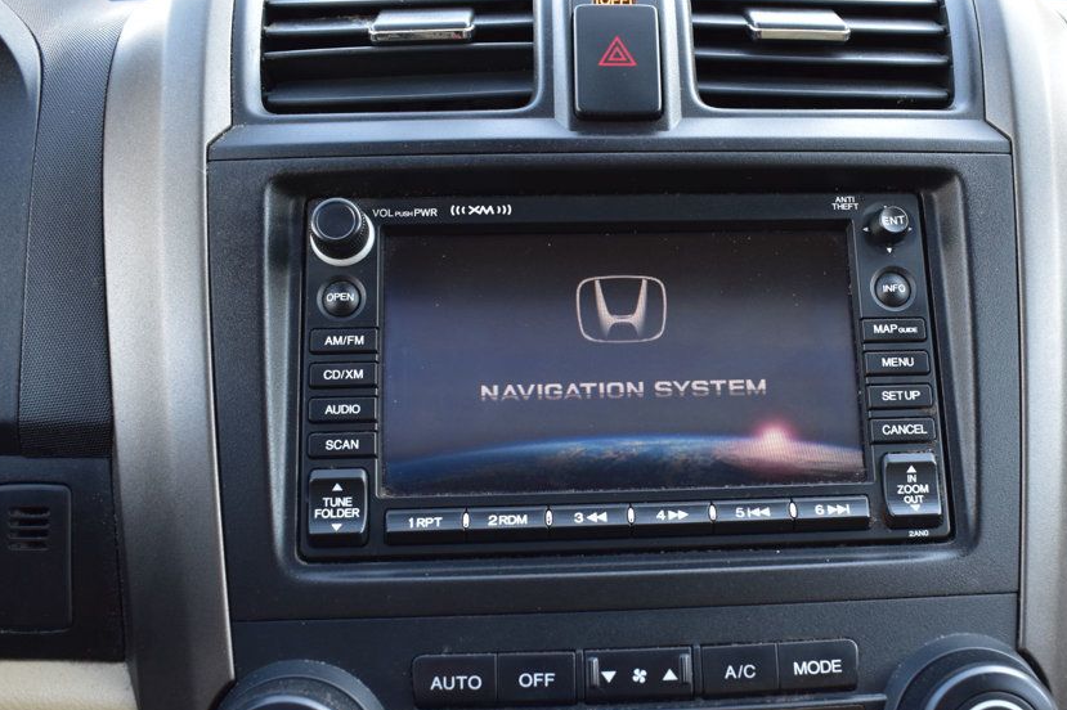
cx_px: 638
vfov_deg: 31.4
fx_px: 1263
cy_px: 386
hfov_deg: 45.6
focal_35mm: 43
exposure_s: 1/20
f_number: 6.3
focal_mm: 23
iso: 400
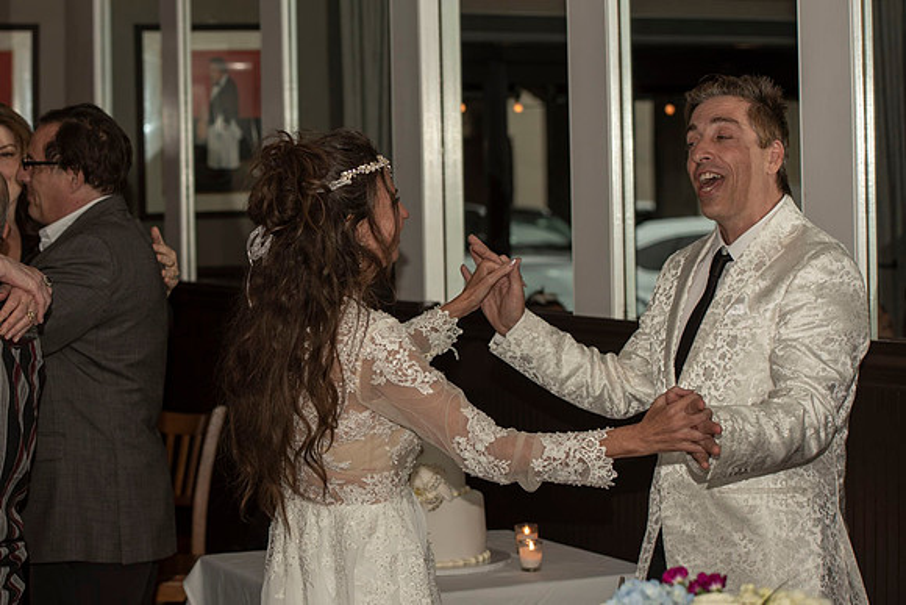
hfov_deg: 21.5
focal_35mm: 94
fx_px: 2376
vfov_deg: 14.5
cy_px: 214
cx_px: 296
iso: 100
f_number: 4.5
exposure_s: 1/200
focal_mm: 70
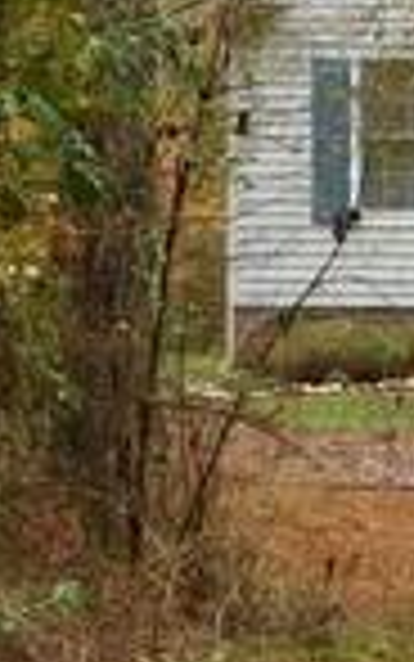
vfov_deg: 4.3
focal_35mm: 488
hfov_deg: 2.6
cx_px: 1354
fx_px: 8801
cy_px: 14
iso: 125
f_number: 4.2
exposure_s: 1/80
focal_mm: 11.7
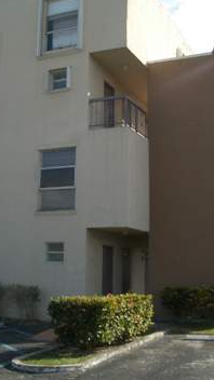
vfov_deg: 39.9
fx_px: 525
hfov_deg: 23.0
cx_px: 94
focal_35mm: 52
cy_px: 191
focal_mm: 5.8
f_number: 4.3
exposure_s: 1/500
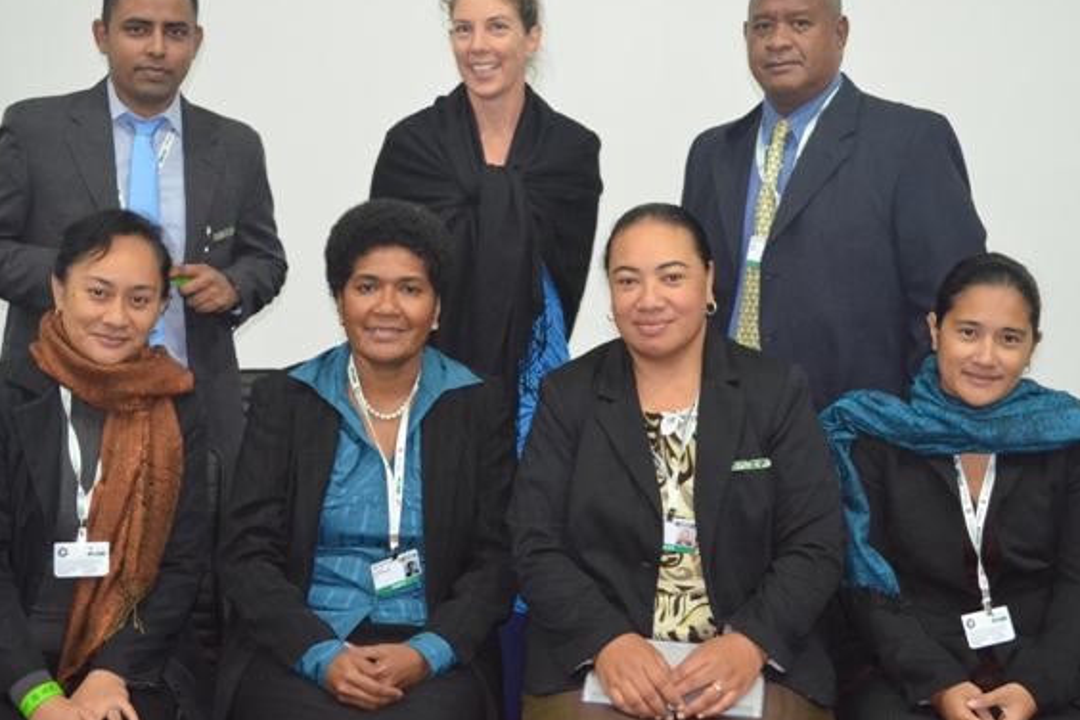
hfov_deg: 33.6
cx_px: 532
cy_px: 338
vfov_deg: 22.8
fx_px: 1787
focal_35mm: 60
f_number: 5
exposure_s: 1/60
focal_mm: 35
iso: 3200
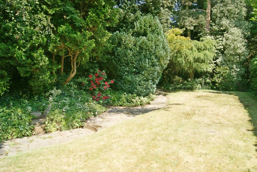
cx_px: 128
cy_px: 86
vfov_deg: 47.9
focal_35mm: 27
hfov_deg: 67.4
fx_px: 193
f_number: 10
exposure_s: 1/320
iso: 400
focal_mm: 18
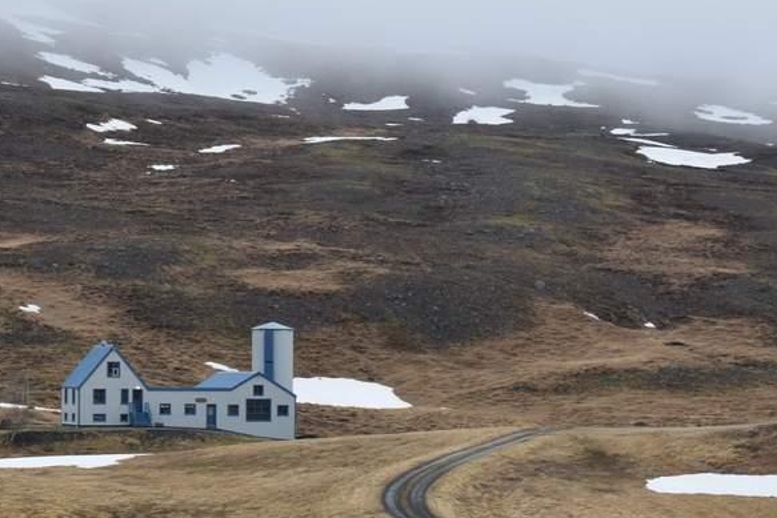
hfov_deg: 14.1
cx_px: 193
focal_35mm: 145
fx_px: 3128
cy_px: 250
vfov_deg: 9.5
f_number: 6.3
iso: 400
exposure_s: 1/160
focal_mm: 55
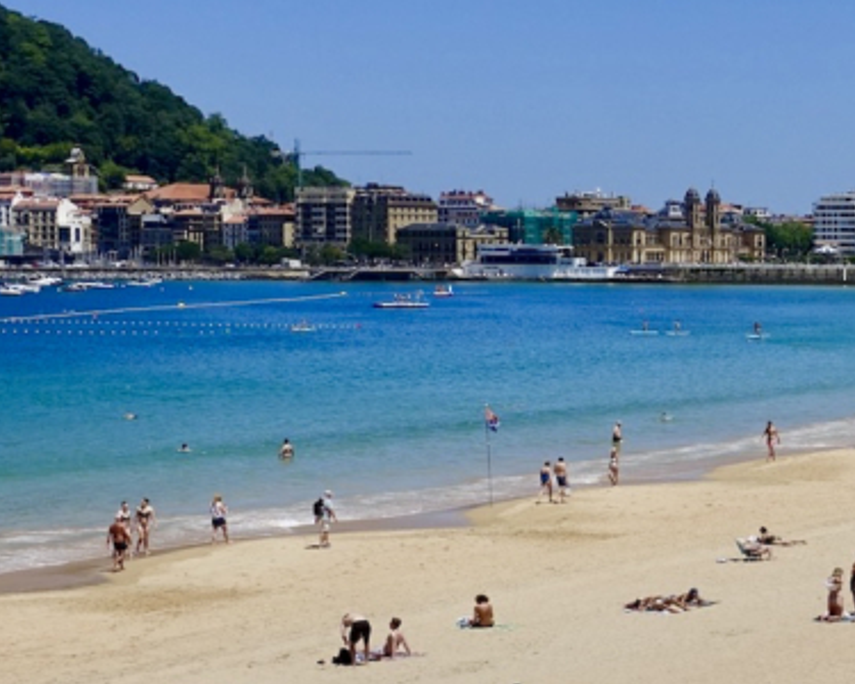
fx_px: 2151
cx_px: 1062
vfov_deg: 18.1
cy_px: 405
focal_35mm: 85
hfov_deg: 20.8
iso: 125
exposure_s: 1/160
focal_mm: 12.2
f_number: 5.6
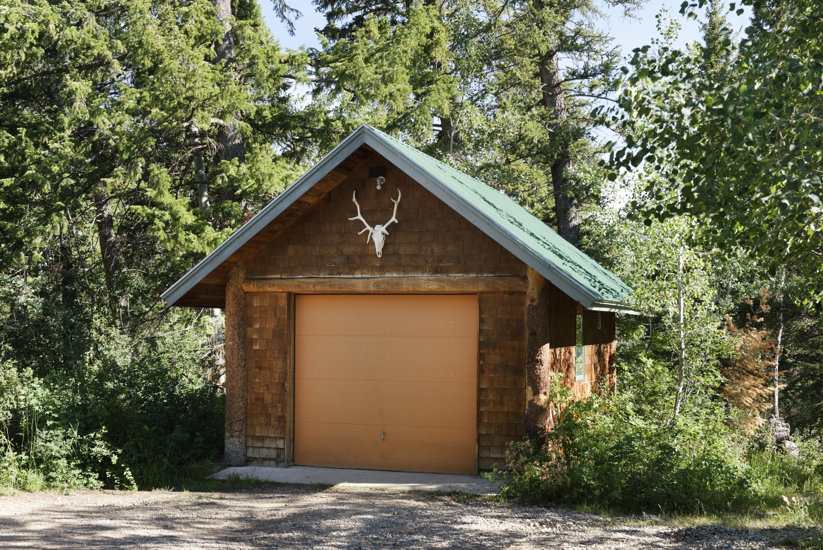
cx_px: 412
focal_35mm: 45
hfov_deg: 43.6
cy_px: 275
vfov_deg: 29.9
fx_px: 1029
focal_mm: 45
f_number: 8
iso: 500
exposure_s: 1/125
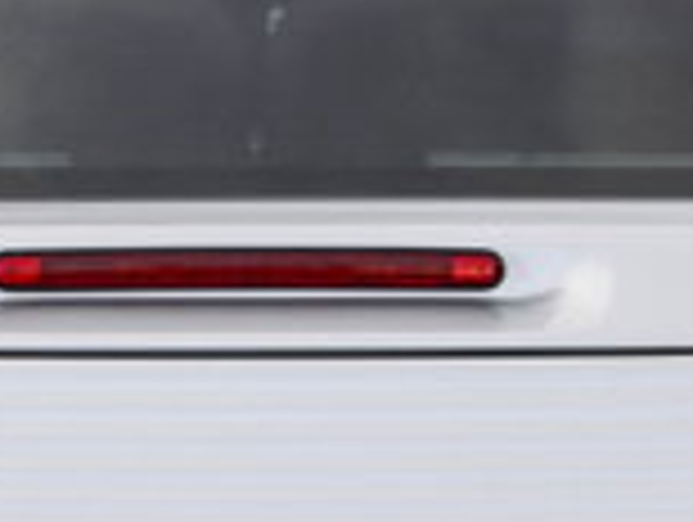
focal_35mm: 225
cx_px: 254
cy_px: 792
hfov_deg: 8.8
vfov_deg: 6.5
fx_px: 4511
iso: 125
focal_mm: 31.6
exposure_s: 1/160
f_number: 4
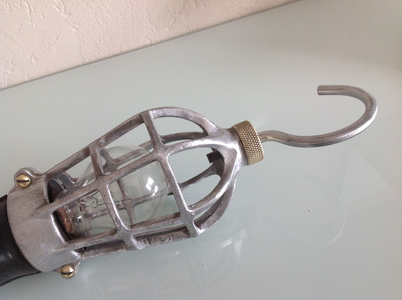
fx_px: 406
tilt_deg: -47.5
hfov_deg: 52.7
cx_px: 201
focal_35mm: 35
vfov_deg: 40.6
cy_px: 150
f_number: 2.4
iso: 64
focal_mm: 4.28
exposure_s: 1/120
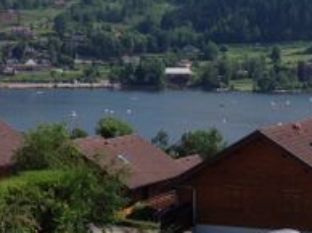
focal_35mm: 108
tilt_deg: -4.8
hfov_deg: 17.6
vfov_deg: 13.7
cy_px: 135
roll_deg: -0.9
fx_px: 972
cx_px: 339
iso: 50
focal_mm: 4.28
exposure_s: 1/2160
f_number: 2.4
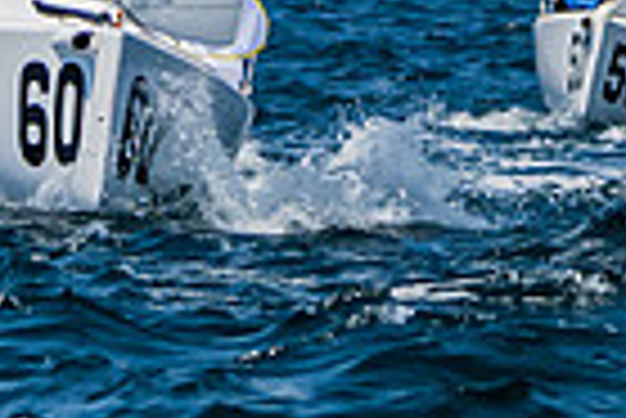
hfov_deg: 1.9
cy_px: -563
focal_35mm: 1083
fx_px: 18852
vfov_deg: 1.3
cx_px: 1514
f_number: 6.3
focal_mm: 150
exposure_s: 1/2500
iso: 400
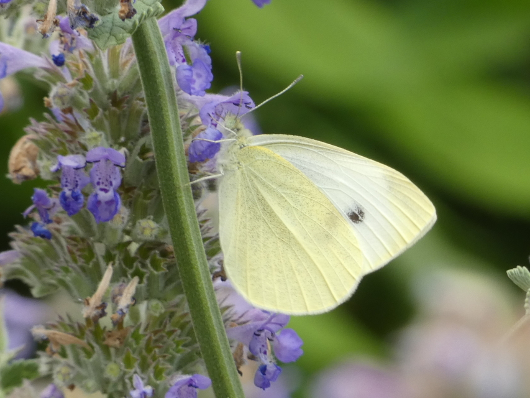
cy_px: 199
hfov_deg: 5.0
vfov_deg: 3.7
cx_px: 265
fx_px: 6125
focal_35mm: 400
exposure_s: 1/80
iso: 160
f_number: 5.6
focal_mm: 71.7
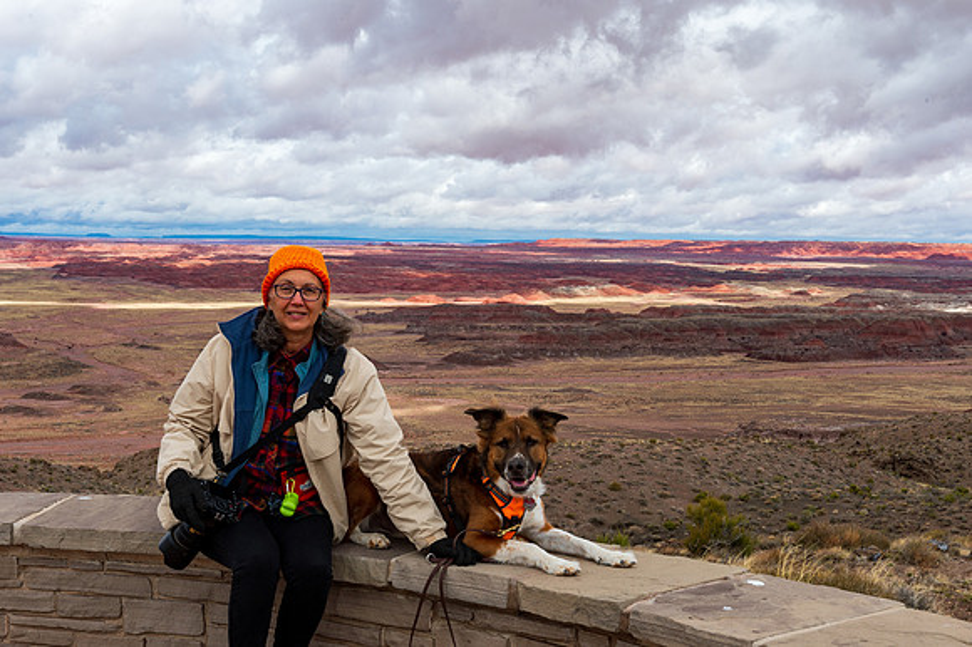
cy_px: 324
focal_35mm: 49
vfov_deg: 27.4
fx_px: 1327
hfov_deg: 40.2
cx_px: 486
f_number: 16
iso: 220
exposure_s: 1/250
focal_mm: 48
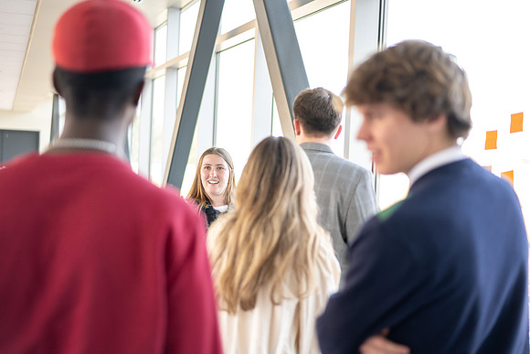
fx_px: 736
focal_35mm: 50
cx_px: 265
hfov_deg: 39.6
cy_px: 177
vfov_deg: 27.0
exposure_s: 1/320
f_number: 1.8
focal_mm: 50
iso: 250
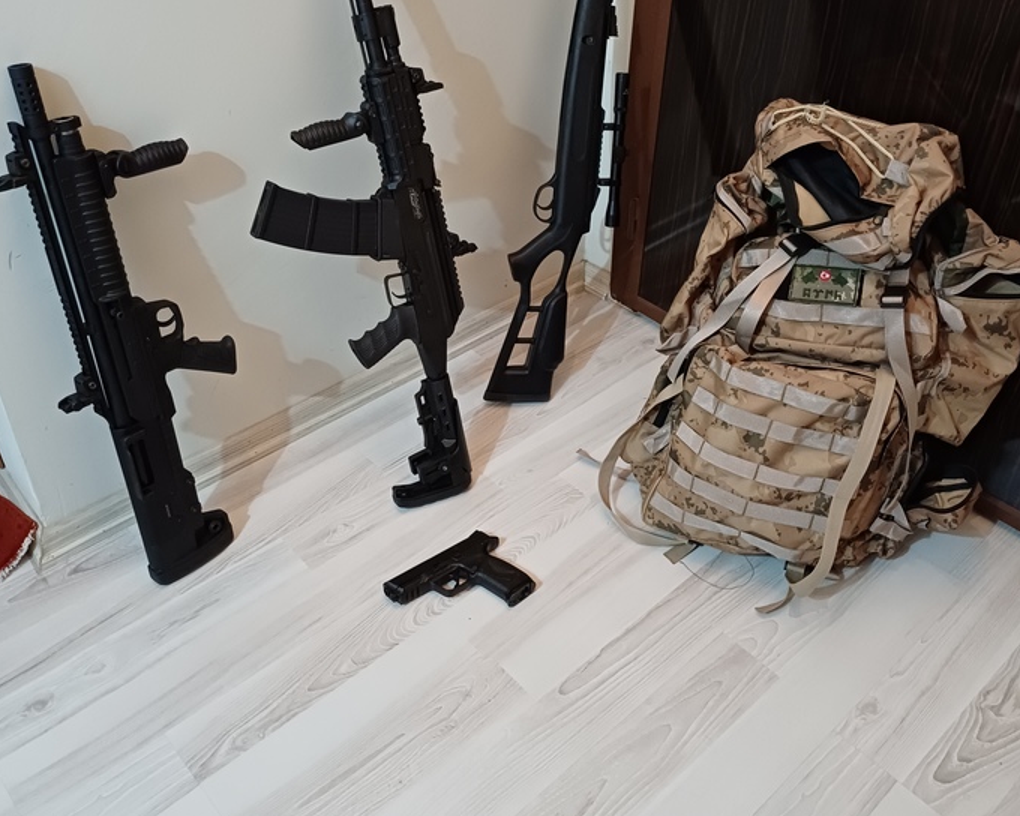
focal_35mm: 33
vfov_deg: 44.3
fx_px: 996
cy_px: 327
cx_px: 508
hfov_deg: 54.2
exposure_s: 1/20
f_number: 1.8
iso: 800
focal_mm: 4.65
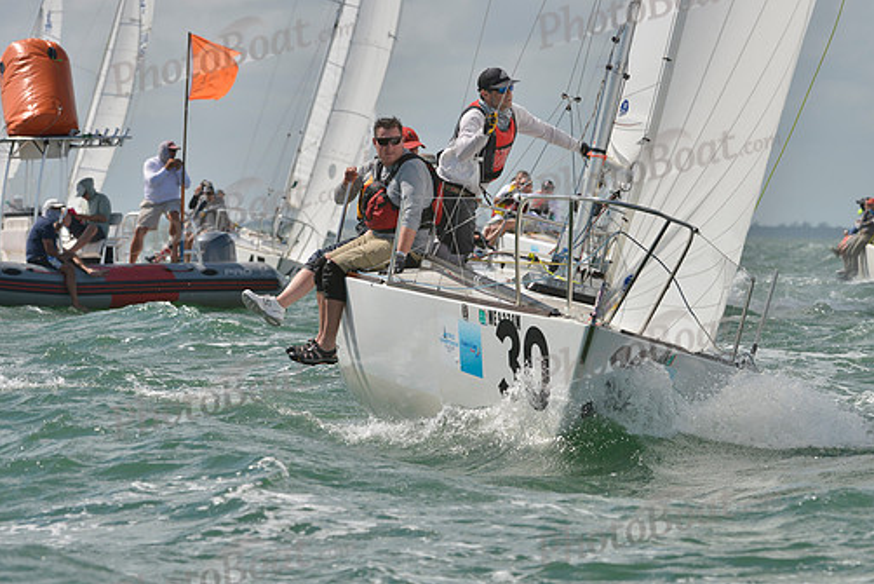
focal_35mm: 231
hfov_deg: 8.9
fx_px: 5609
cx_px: 447
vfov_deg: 6.0
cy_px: 280
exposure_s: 1/1250
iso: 280
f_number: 8
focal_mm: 200
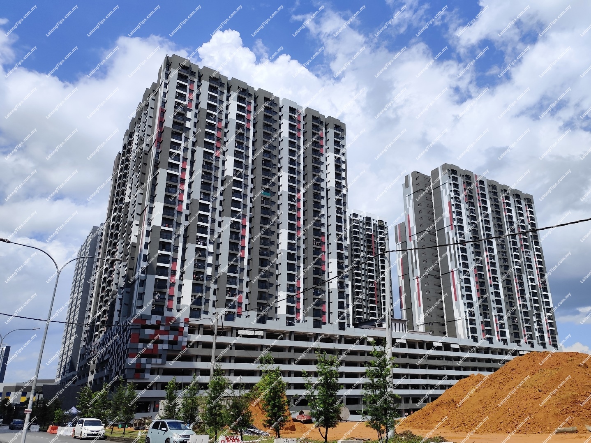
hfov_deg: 73.9
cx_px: 296
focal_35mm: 23
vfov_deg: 58.9
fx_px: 393
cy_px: 222
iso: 50
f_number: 1.65
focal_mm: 6.14
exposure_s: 1/1576
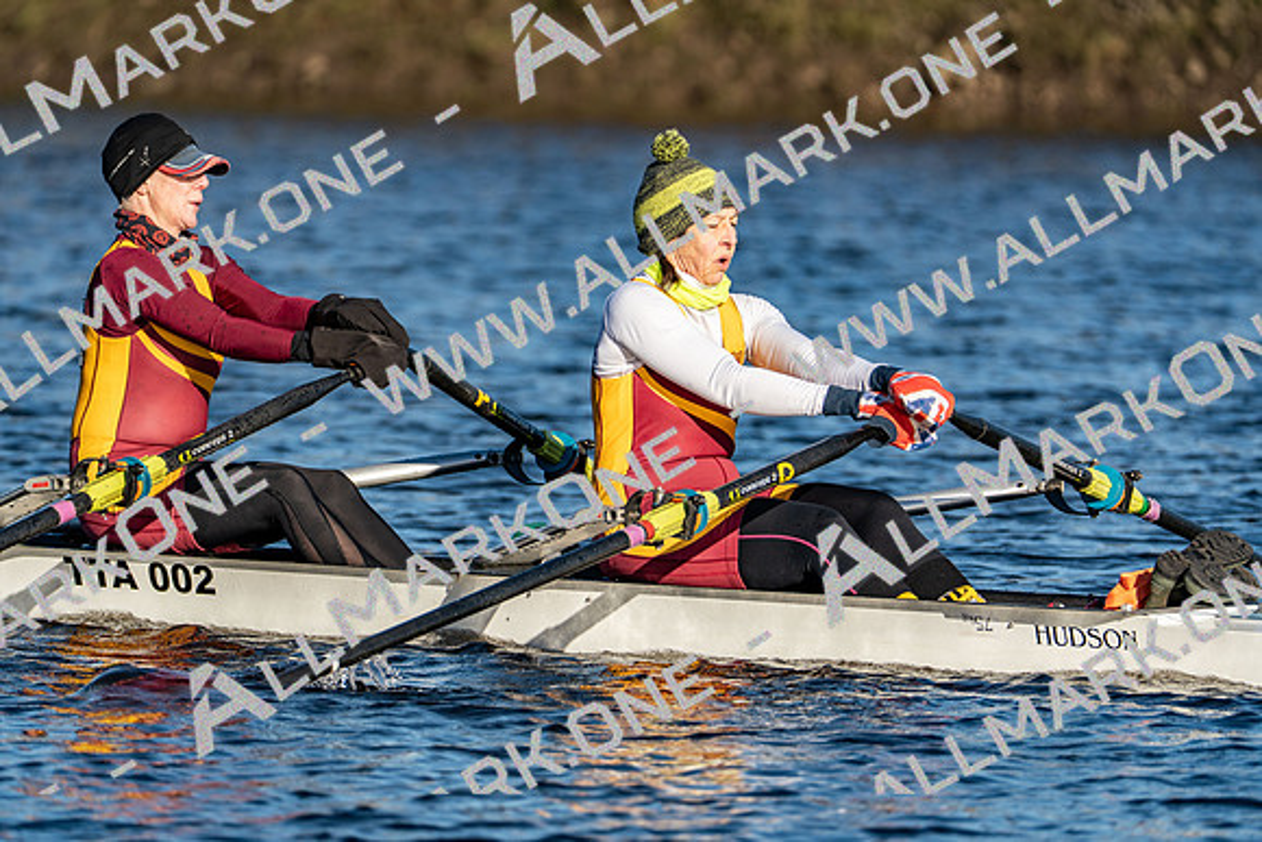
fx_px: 13814
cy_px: 421
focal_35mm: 394
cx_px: 631
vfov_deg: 3.5
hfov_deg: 5.2
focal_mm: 394
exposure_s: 1/2000
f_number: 6.3
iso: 320
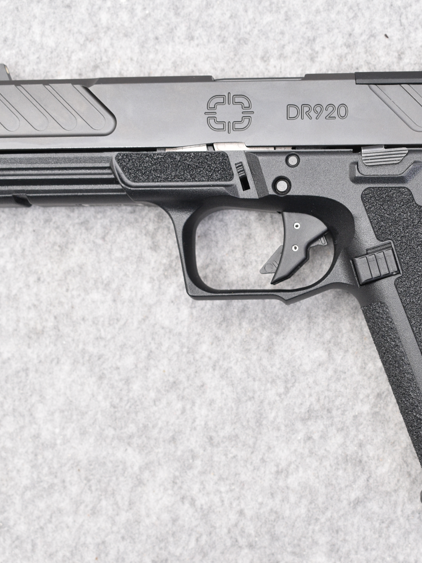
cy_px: 336
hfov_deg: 20.1
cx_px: 296
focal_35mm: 73
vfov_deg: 26.7
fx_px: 1185
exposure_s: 1/100
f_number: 5.6
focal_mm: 27
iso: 400
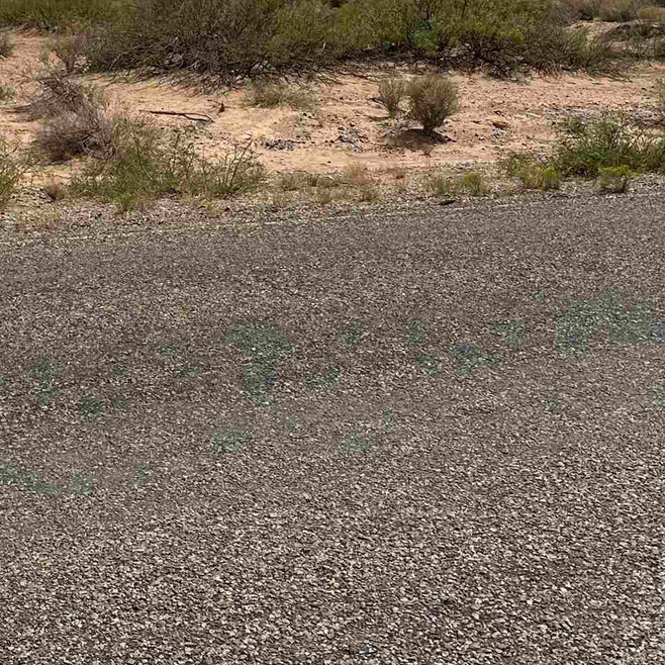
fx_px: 1434
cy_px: 161
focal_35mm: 66
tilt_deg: -6.1
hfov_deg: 25.5
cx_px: 103
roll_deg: +0.0
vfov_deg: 25.8
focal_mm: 6.86
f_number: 1.78
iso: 80
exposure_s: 1/9709
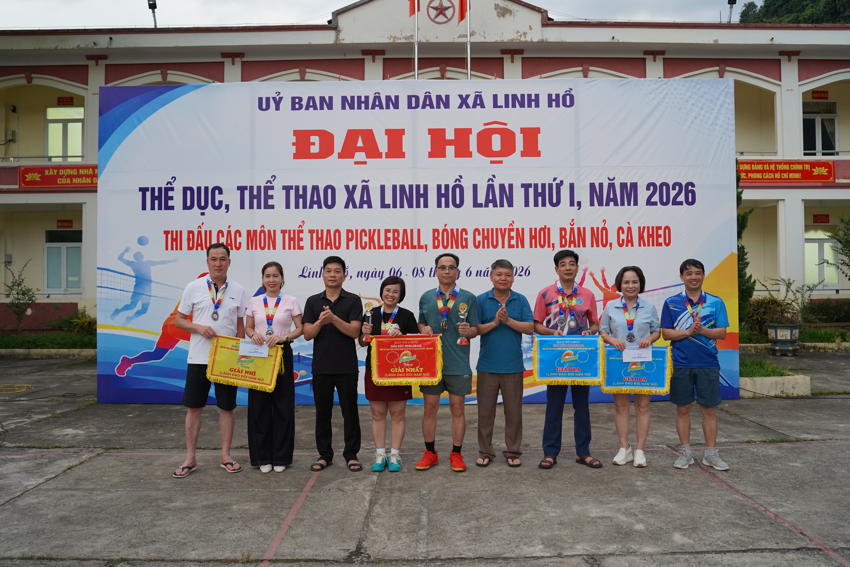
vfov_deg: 46.4
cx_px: 425
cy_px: 284
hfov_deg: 65.5
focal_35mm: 28
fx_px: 661
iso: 2000
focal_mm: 28
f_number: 4
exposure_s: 1/160
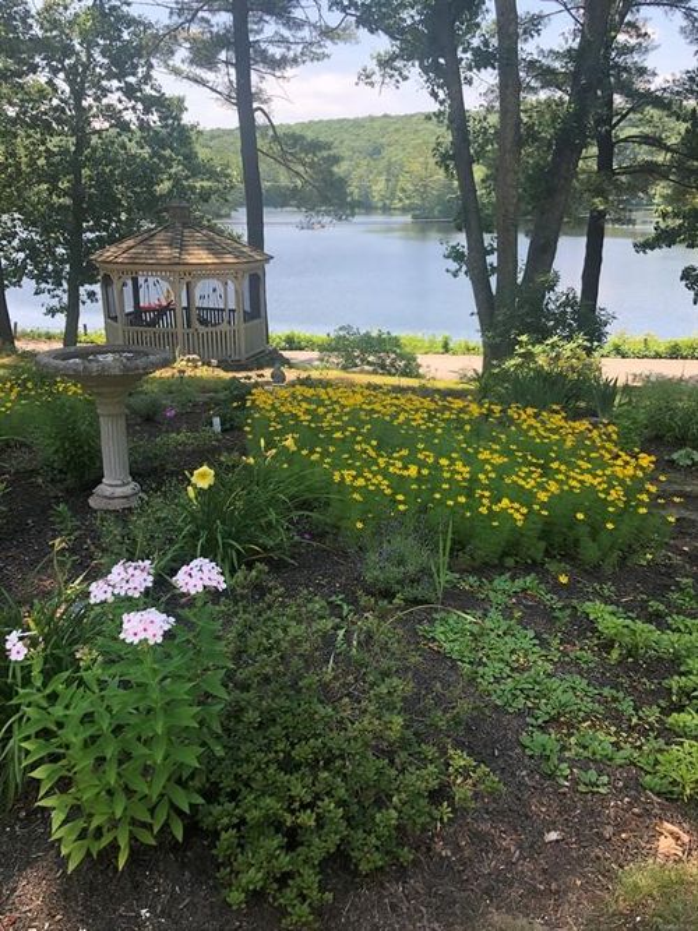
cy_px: 466
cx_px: 349
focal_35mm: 28
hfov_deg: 49.7
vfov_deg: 63.5
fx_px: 753
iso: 20
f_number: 1.8
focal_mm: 3.99
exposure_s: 1/340
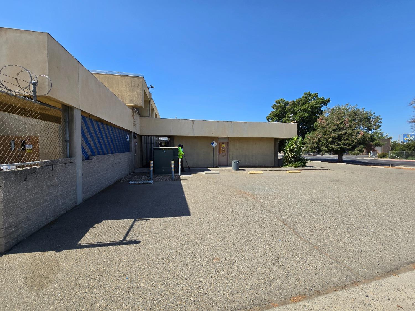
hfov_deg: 106.2
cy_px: 156
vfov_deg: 89.9
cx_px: 208
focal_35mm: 13
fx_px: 156
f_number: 2.2
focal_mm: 2.2
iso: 50
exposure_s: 1/2397
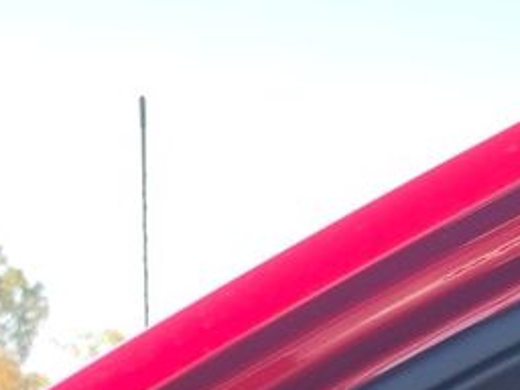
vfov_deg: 8.6
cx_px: 849
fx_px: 2163
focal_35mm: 144
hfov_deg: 12.8
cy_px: 1158
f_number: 1.4
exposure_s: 1/141
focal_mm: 6.5
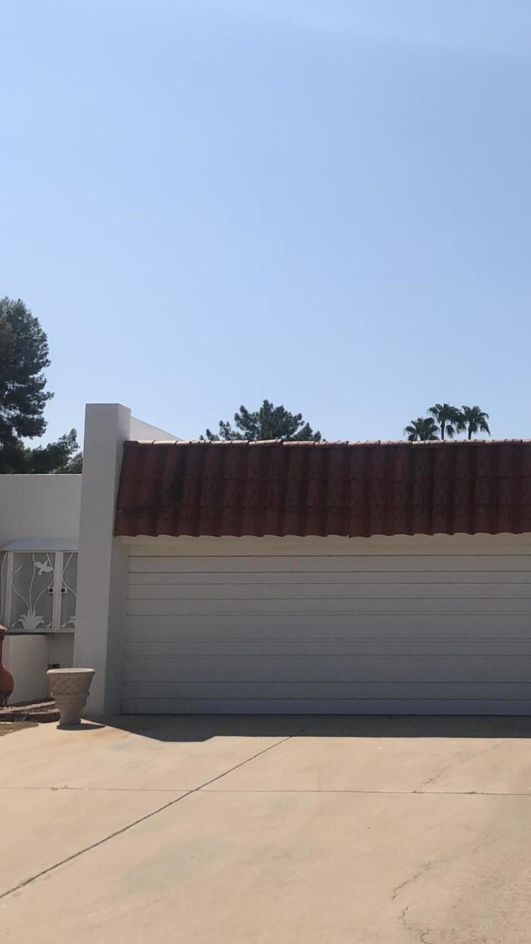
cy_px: 474
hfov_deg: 24.0
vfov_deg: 42.9
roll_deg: -0.8
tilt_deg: +8.7
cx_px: 512
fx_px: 1201
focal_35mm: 48
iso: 20
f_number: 1.8
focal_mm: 4
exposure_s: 1/4367
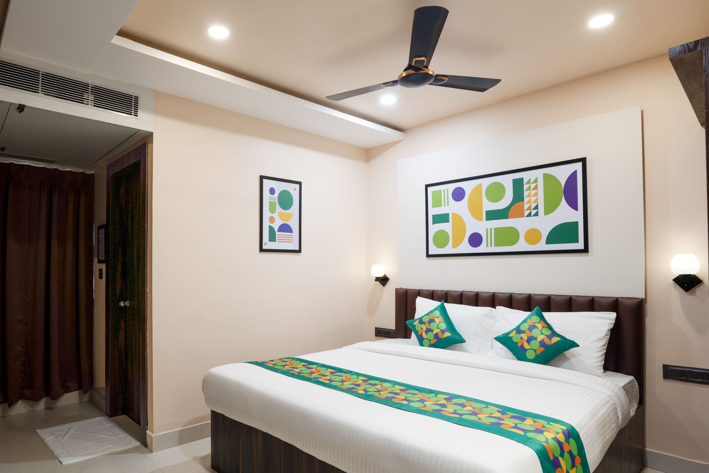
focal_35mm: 20
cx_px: 301
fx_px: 394
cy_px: 257
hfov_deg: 83.4
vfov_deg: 61.9
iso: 100
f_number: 8
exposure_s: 1/3
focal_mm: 16
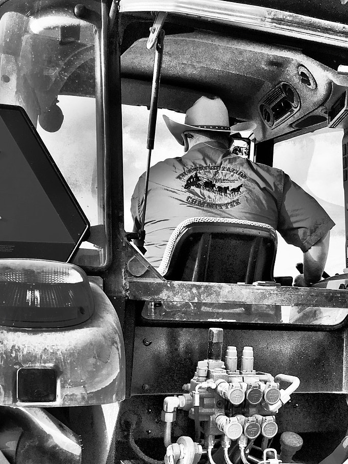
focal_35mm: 51
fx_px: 684
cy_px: 347
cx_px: 233
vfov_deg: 36.6
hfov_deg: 28.4
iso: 25
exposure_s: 1/366
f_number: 2.2
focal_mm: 4.15
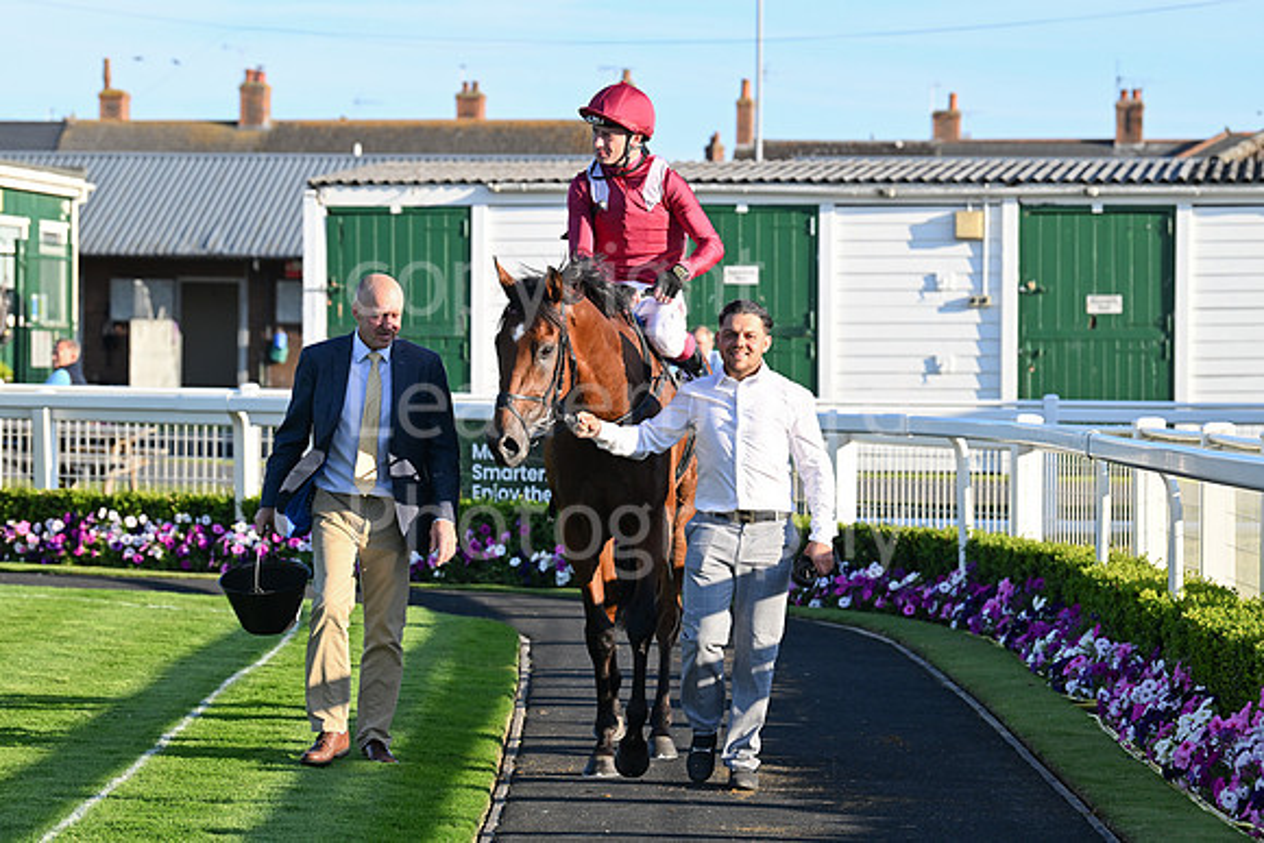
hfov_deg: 15.8
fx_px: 4565
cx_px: 632
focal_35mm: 130
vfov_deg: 10.6
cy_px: 422
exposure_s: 1/1600
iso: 800
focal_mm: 130
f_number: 5.6
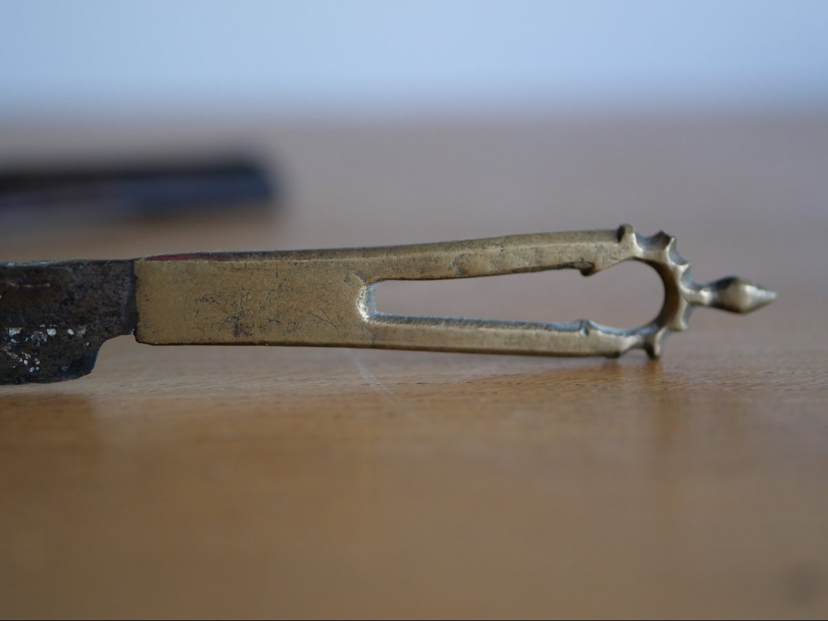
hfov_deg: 32.2
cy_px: 310
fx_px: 1435
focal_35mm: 60
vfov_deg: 24.4
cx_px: 414
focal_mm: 30
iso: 1000
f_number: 2.8
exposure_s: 1/60
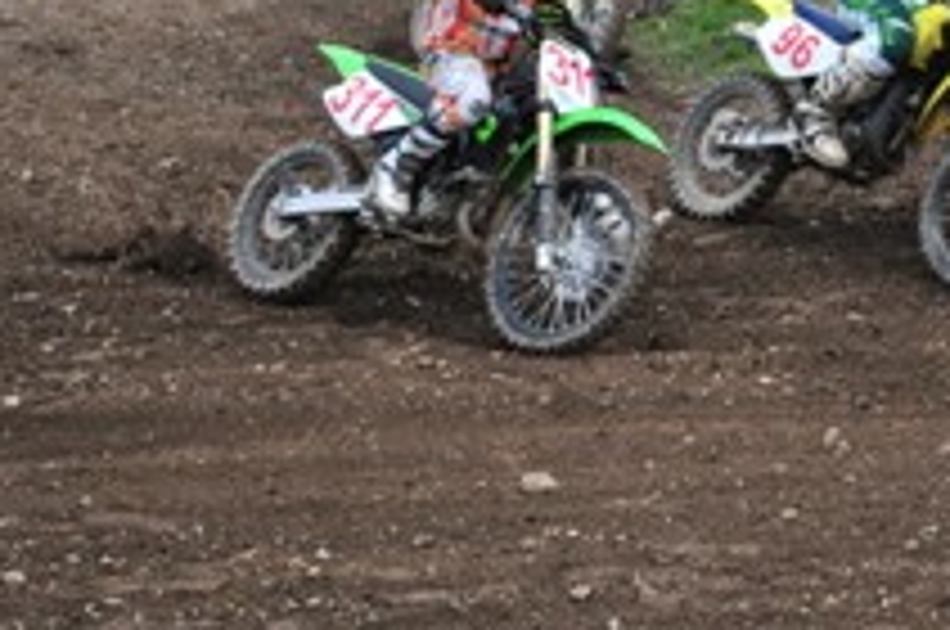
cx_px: 851
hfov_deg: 18.5
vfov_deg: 12.4
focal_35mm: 109
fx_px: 2872
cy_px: -27
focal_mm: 34
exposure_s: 1/500
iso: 400
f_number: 4.2
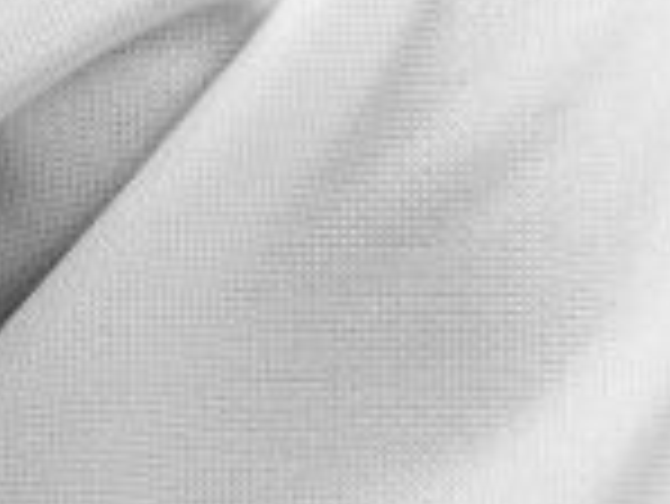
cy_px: 868
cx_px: 58
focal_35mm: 157
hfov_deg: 12.5
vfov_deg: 9.1
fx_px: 3041
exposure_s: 1/60
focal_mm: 5.58
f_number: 1.8
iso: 160
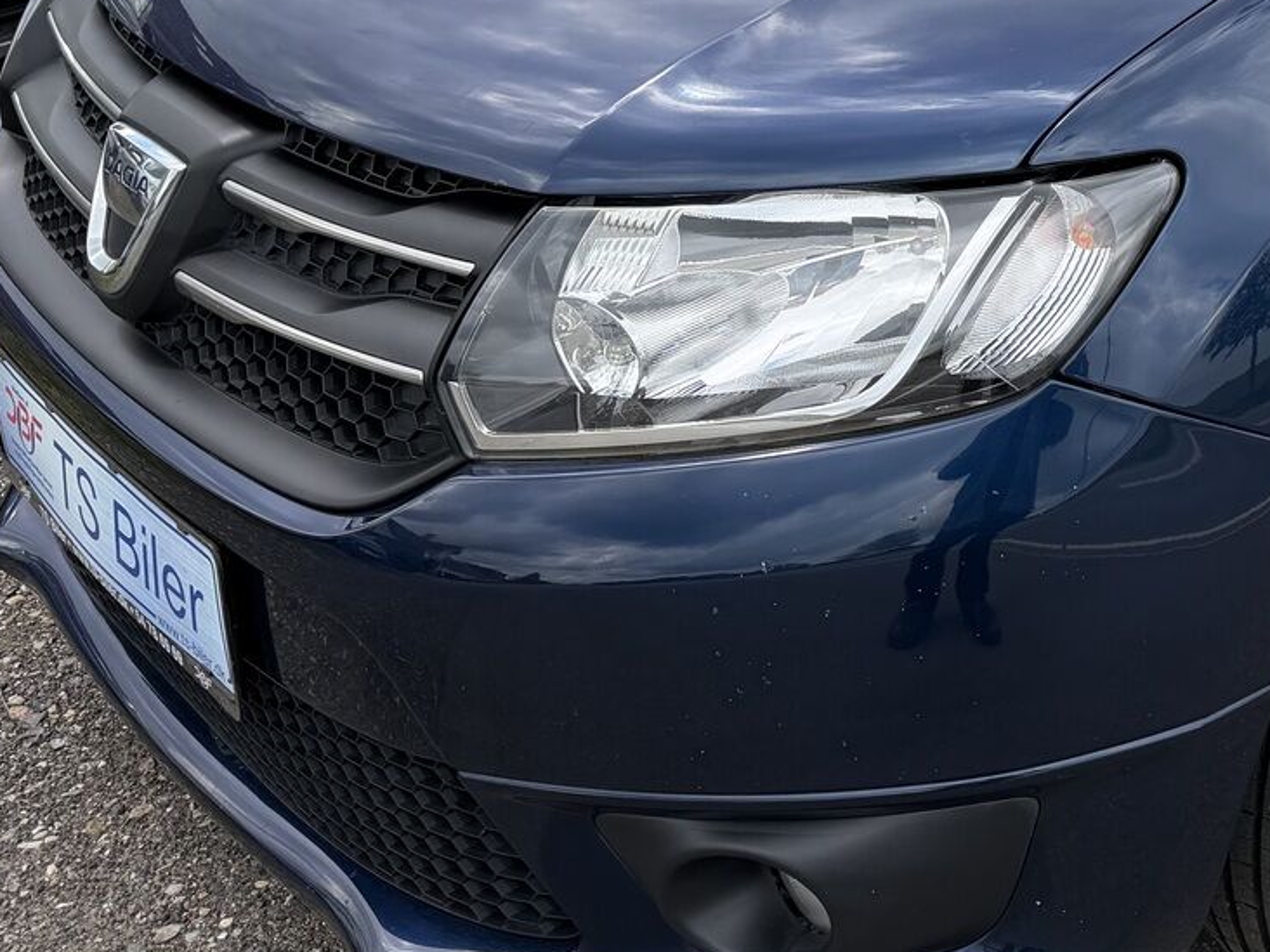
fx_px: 2055
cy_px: -54
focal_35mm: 56
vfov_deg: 24.6
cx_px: 1214
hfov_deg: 32.1
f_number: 1.78
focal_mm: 6.76
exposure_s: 1/2169
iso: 80
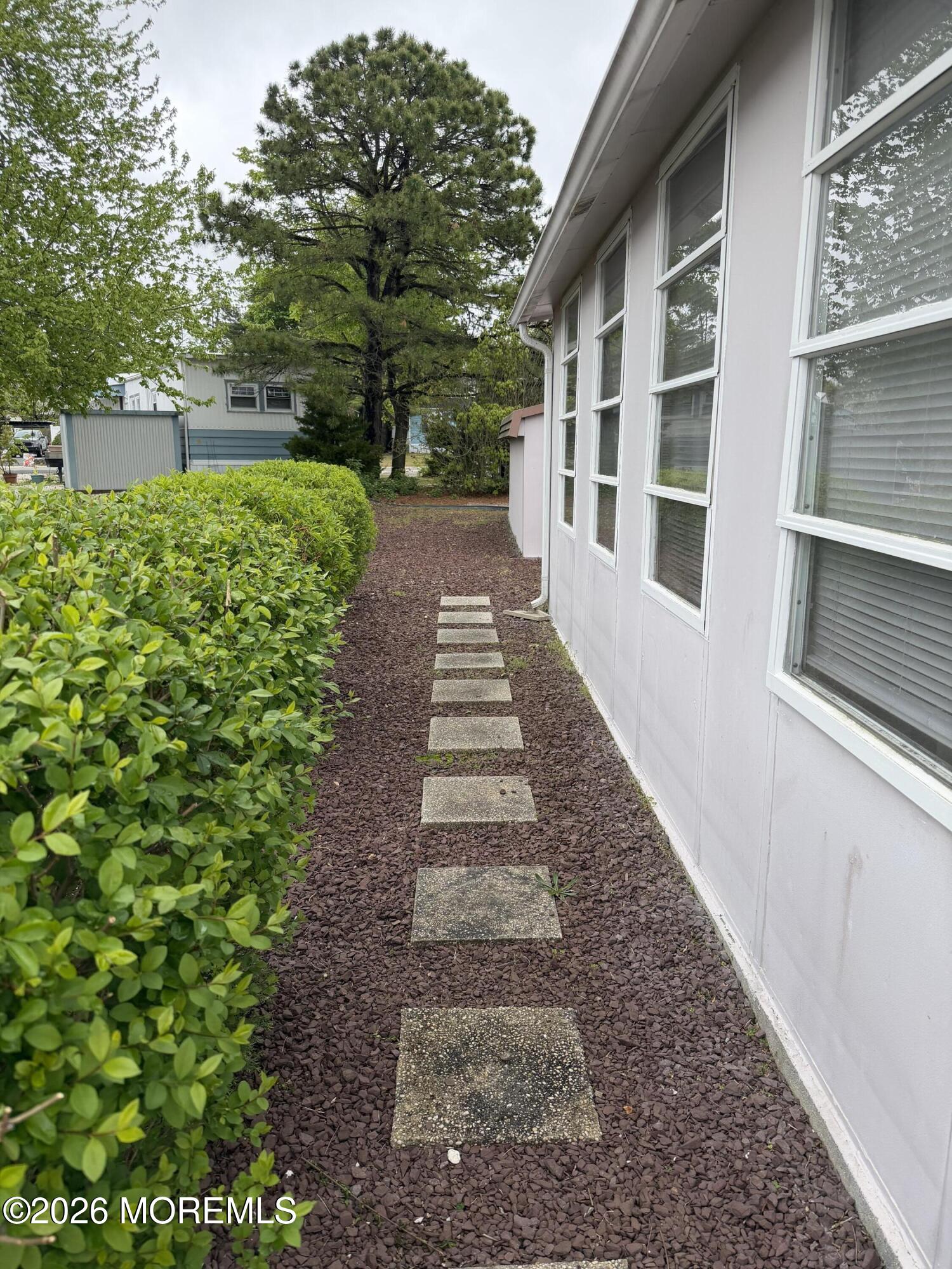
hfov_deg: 56.8
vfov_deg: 71.6
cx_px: 476
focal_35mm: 24
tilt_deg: -12.3
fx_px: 880
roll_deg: -0.1
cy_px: 634
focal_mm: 6.76
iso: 100
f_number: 1.78
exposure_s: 1/1139
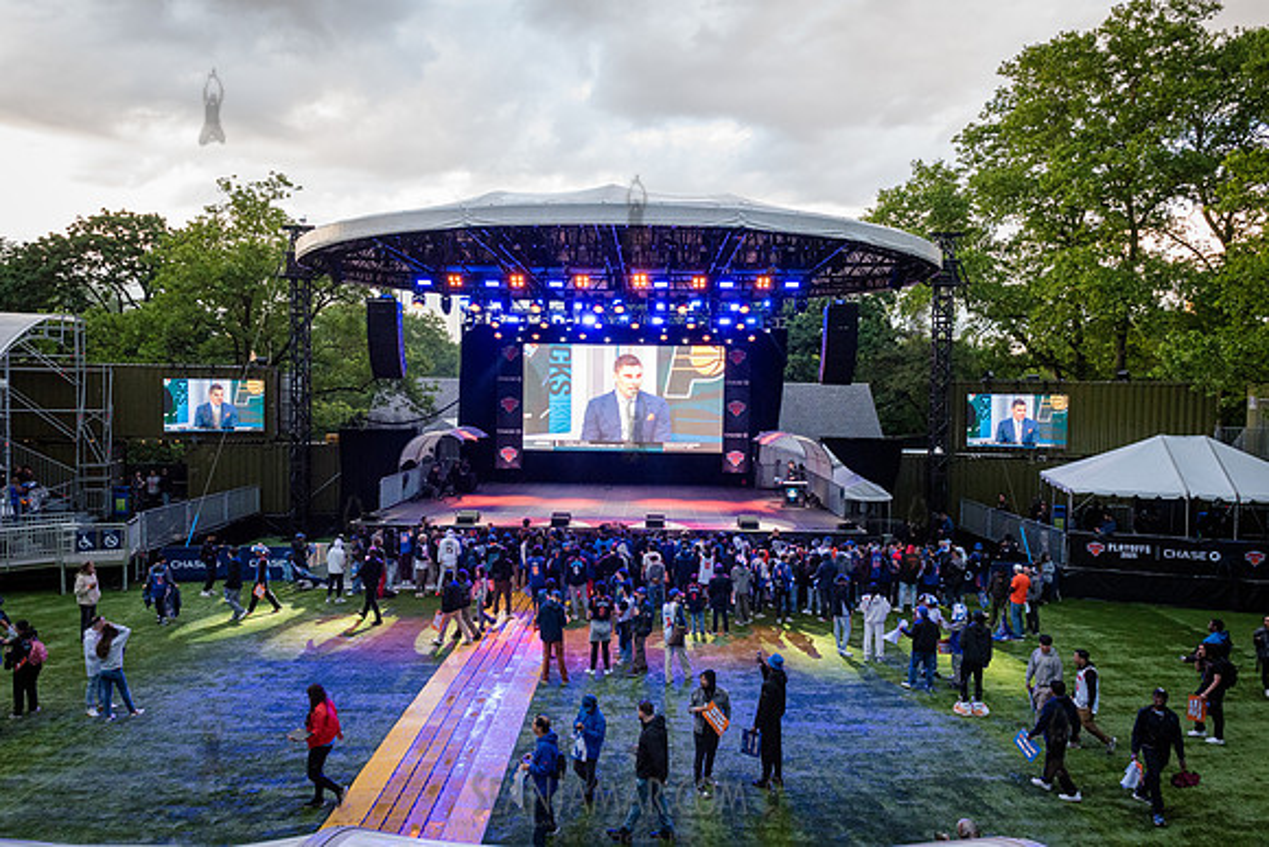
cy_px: 424
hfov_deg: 73.1
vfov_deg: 52.7
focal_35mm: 24
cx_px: 634
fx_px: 855
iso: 2500
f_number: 5.6
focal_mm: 24
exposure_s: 1/320
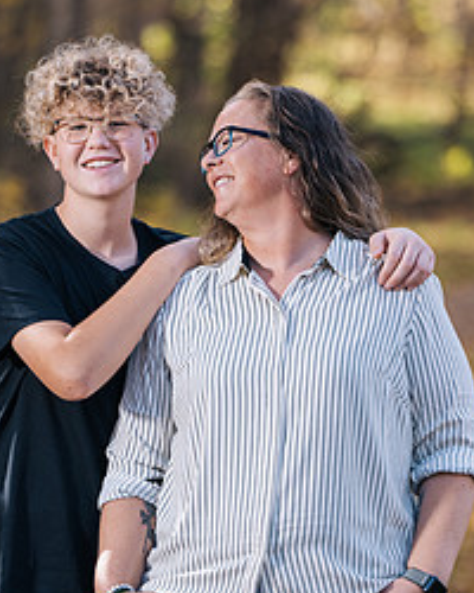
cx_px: 228
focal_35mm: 260
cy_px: 401
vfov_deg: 7.4
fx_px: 4559
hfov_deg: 6.0
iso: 125
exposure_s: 1/200
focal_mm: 154
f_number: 2.8
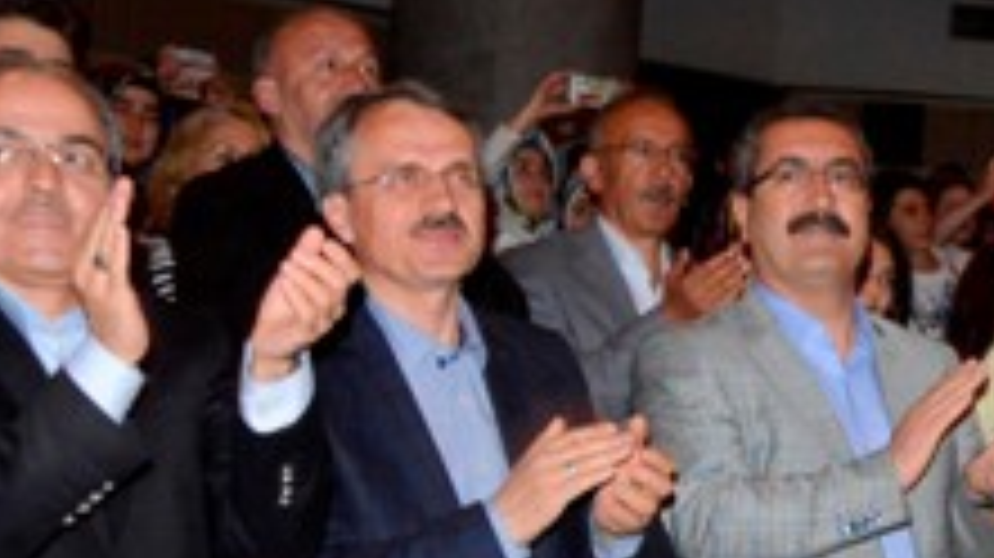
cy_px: 704
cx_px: 1250
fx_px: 2239
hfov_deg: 22.6
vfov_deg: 13.7
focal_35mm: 85
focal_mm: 28
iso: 6400
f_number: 14
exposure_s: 1/15
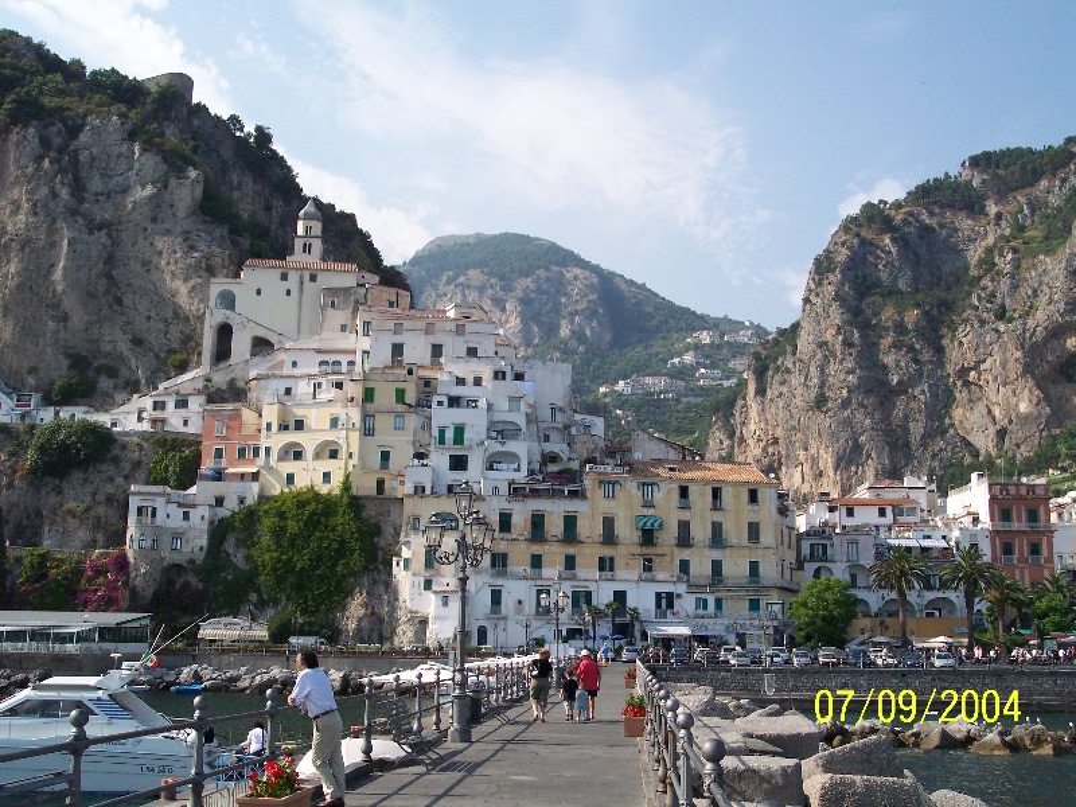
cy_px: 404
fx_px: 1181
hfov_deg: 49.0
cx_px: 538
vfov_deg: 37.7
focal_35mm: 38
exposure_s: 1/700
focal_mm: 8
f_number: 4.8
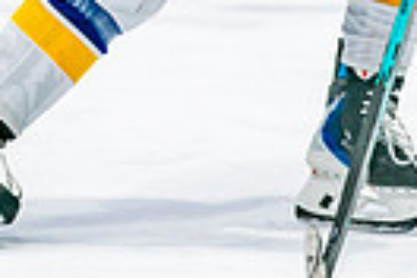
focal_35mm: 804
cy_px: -171
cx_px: 228
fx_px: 9312
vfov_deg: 1.7
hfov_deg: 2.6
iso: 500
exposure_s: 1/640
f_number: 3.2
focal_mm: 145
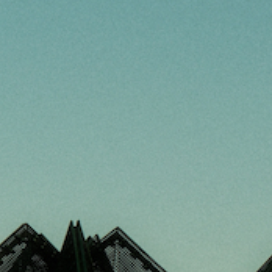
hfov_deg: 6.1
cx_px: 170
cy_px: 145
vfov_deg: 6.1
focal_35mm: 286
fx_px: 2543
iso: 200
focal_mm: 51.8
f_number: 3.2
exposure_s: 1/320
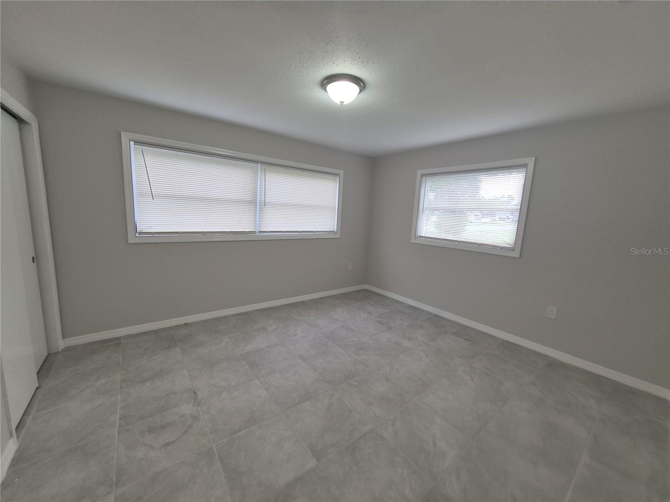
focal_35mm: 13
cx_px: 335
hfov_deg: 106.2
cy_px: 251
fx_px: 252
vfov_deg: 89.9
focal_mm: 1.74
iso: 64
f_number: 2.2
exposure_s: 1/120
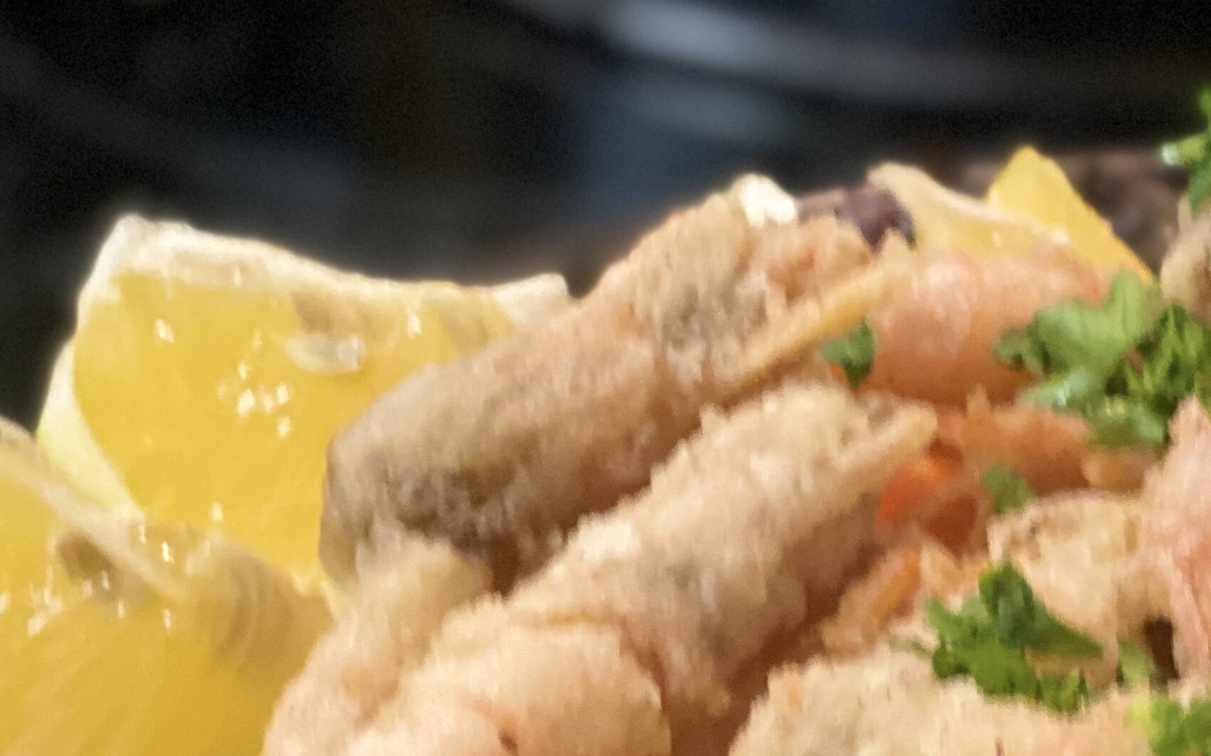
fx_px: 4323
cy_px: 955
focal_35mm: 131
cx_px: 1324
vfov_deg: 9.8
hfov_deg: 15.5
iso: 400
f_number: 2
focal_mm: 6
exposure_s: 1/33
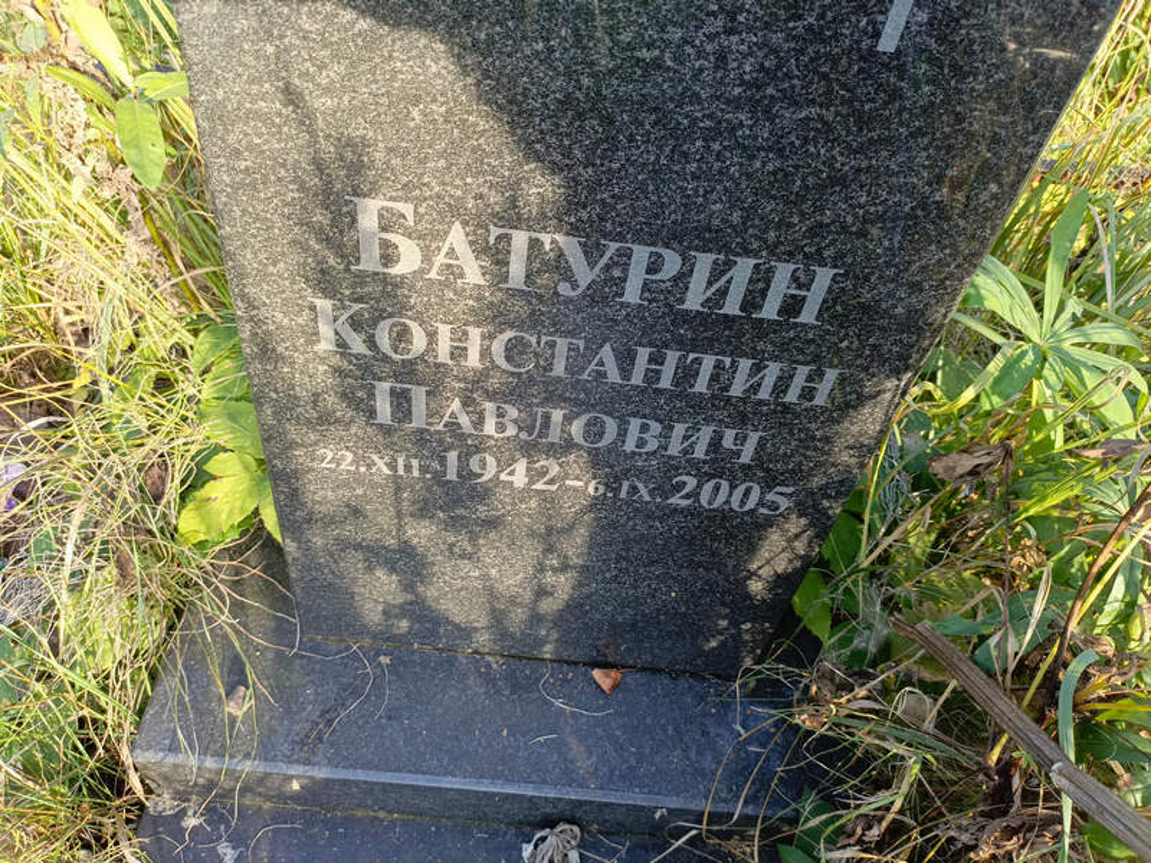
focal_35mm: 25
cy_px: 432
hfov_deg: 69.4
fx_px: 831
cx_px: 576
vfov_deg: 54.9
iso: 110
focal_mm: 4.76
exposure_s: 1/120
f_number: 1.69
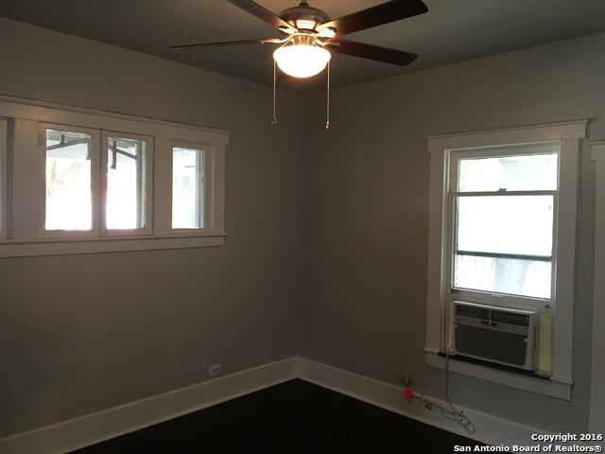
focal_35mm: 29
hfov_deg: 61.7
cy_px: 227
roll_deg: -0.8
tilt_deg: -1.3
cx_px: 302
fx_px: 507
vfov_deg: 48.2
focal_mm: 4.15
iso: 80
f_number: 2.2
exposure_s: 1/15
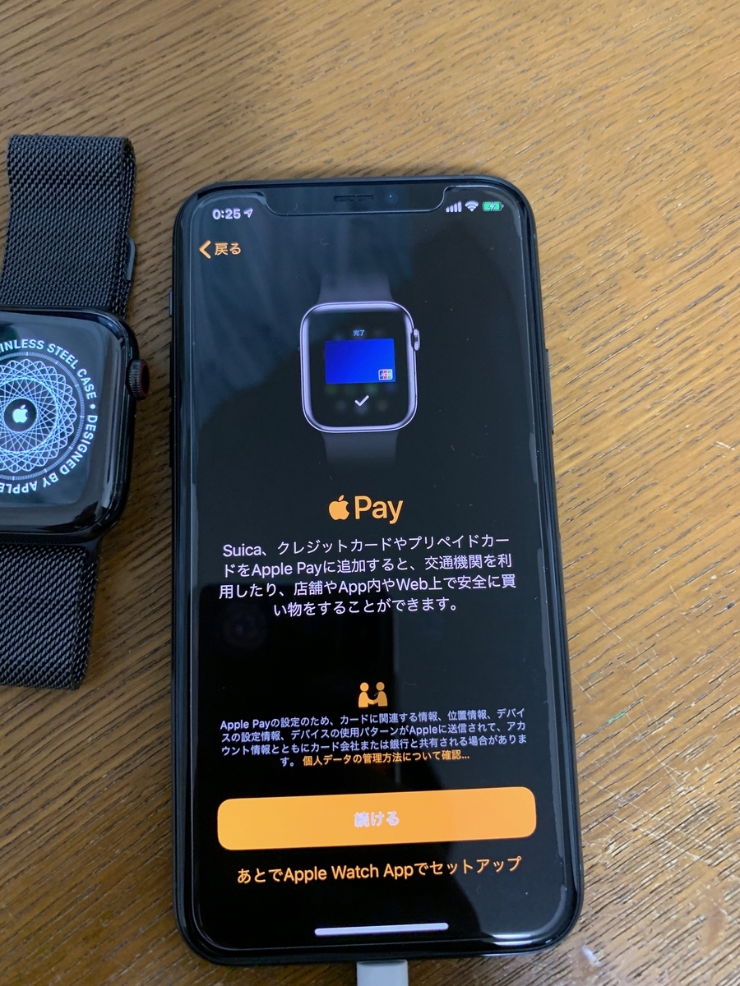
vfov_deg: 67.3
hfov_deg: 53.1
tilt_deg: -80.6
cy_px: 493
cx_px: 370
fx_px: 741
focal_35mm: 26
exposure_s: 1/30
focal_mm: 4.25
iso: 500
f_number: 1.8
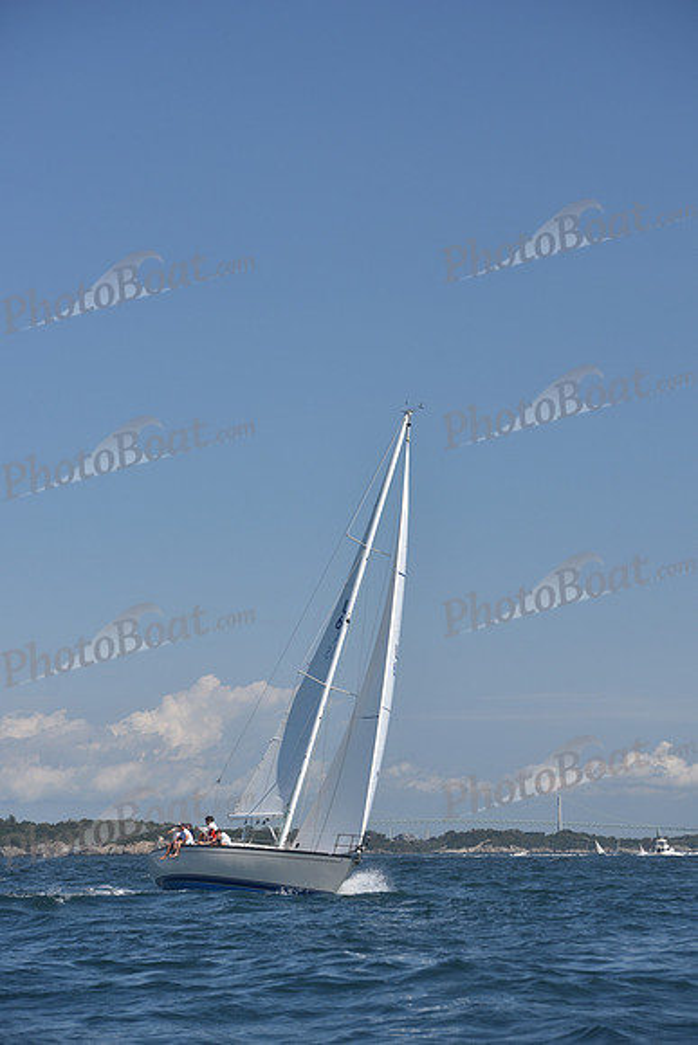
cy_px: 522
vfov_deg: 21.5
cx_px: 349
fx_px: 2761
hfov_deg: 14.4
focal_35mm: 95
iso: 250
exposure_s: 1/1250
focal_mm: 95
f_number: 5.6
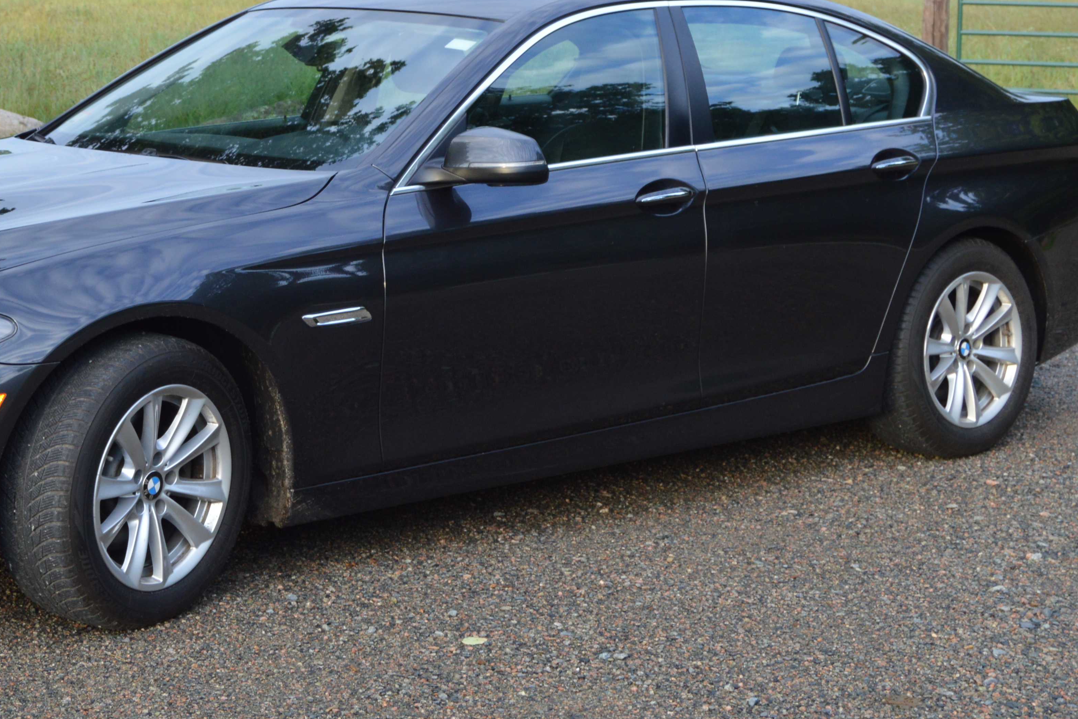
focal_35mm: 80
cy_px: 192
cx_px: 351
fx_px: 2395
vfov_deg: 17.0
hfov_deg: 25.2
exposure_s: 1/125
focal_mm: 28
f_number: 5.6
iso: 360
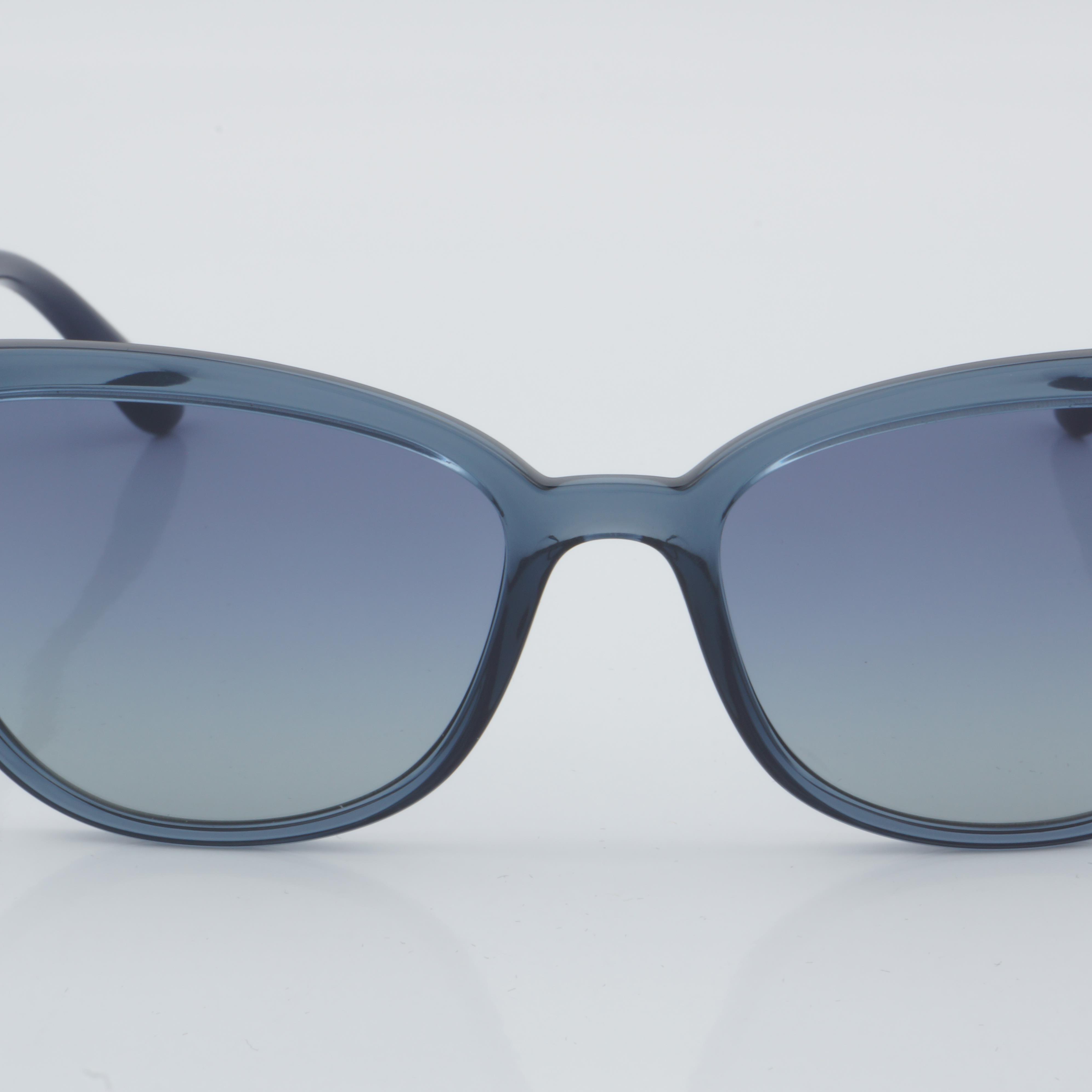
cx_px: 616
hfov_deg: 16.5
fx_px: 3770
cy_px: 548
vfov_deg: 16.5
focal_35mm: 106
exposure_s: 1/4
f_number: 32
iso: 100
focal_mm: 55
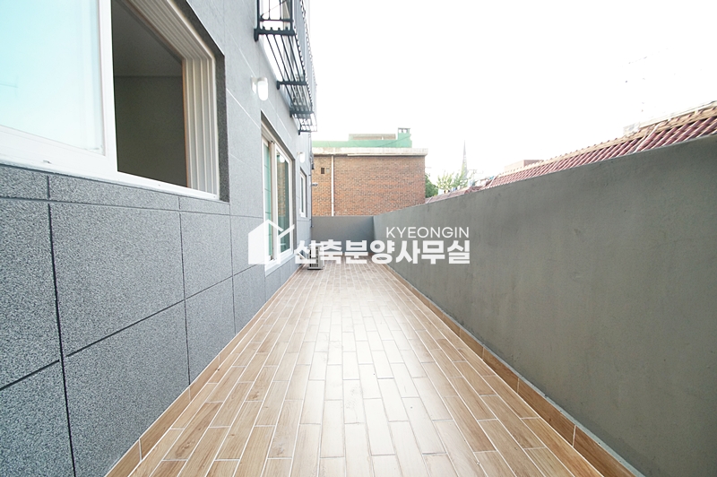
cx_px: 358
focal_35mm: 15
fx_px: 298
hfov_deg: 100.4
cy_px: 238
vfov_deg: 77.2
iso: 800
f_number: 4
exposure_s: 1/500
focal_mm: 10
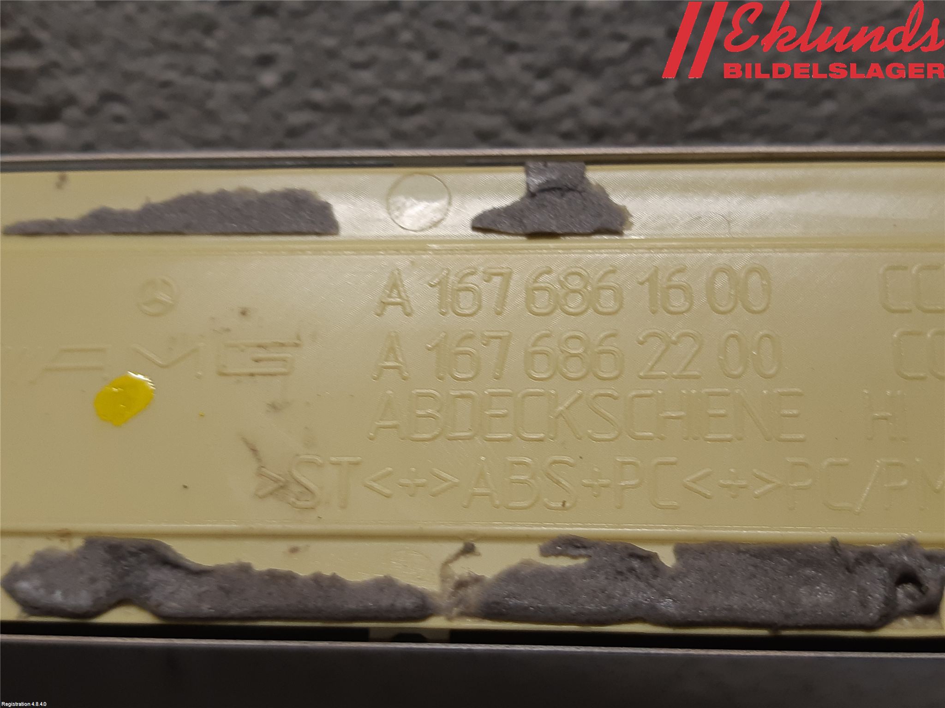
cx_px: 472
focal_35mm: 26
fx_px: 710
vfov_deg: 53.1
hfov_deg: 67.3
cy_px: 354
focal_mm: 3.93
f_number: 1.7
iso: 64
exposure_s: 1/50
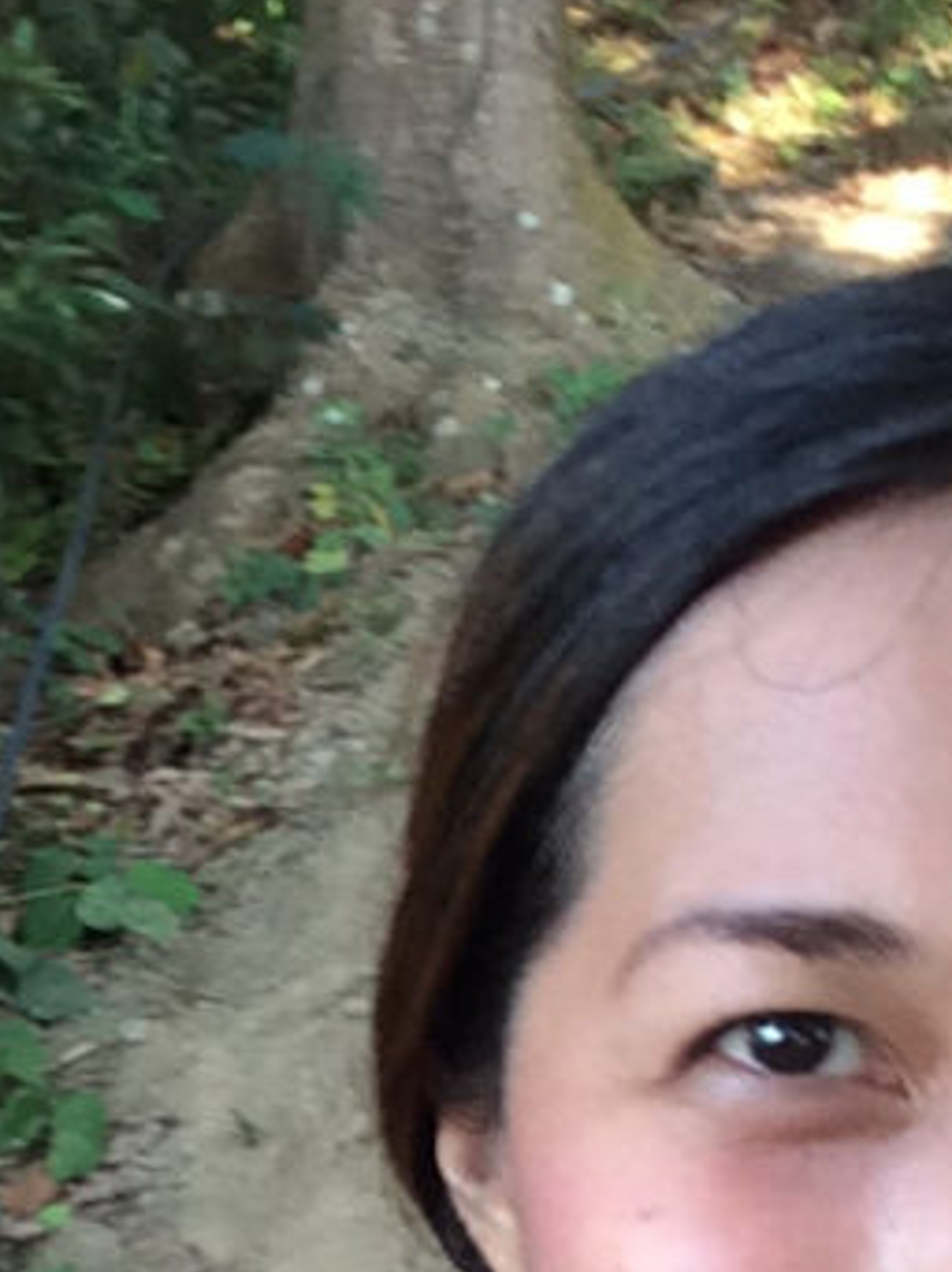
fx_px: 3414
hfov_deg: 15.9
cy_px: 1199
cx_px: 444
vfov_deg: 20.6
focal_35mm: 93
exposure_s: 1/30
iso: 64
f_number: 2.4
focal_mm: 2.15
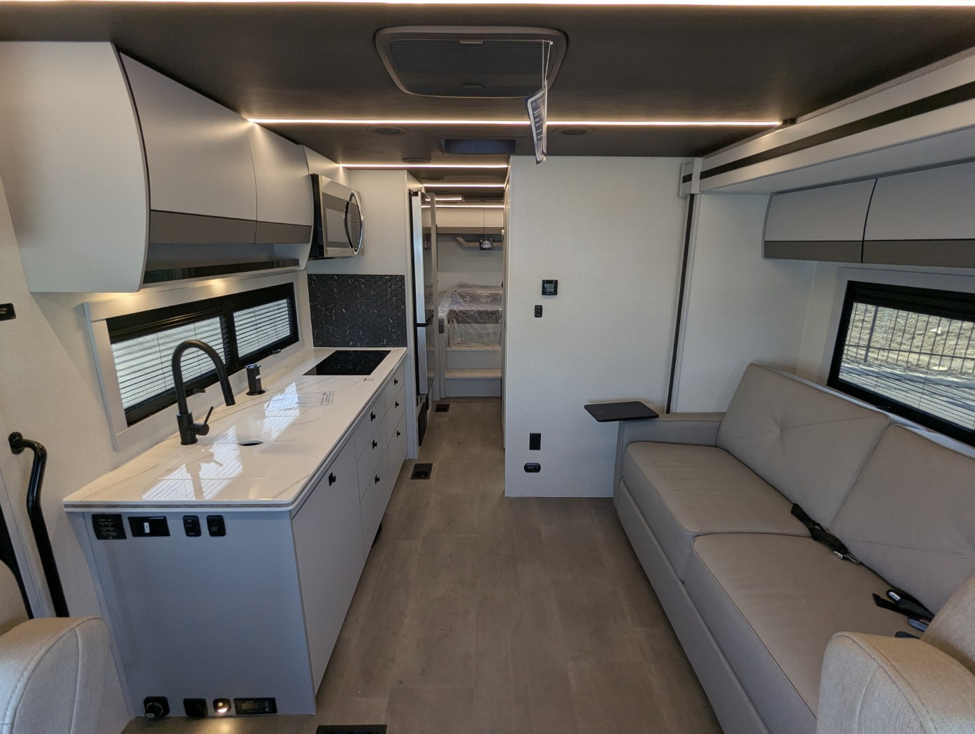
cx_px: 488
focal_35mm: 16
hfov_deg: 94.4
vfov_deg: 78.2
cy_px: 367
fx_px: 451
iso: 117
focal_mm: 2.35
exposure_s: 1/130
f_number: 2.2
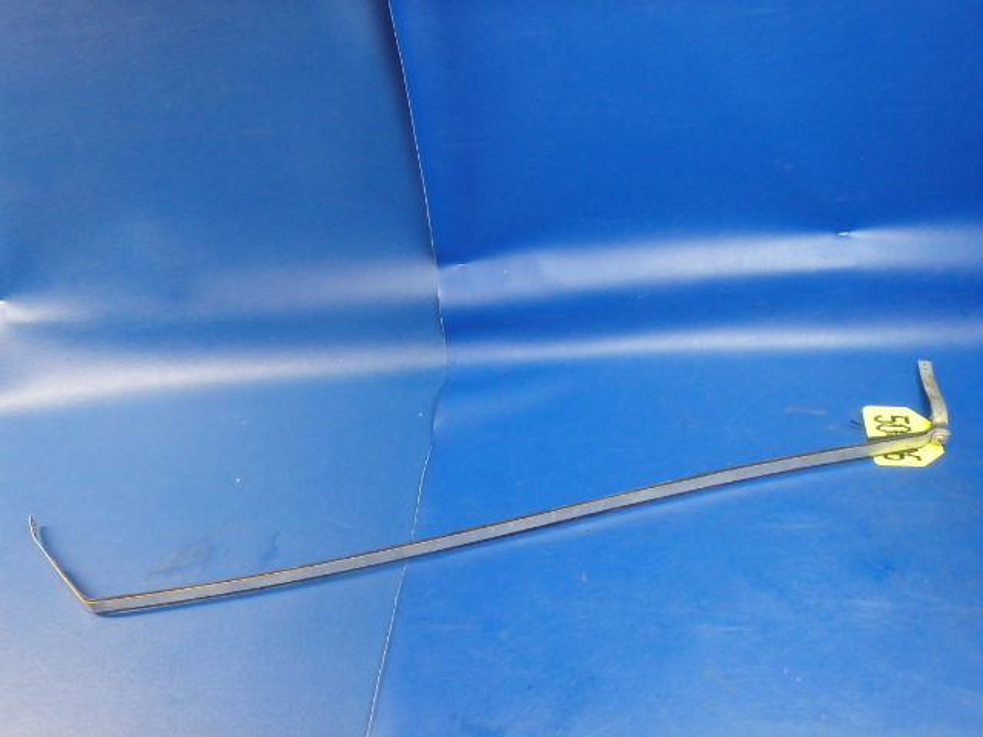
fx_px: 795
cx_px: 492
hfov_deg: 63.4
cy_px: 368
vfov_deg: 49.7
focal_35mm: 28
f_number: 3.9
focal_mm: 5
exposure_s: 1/30
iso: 640
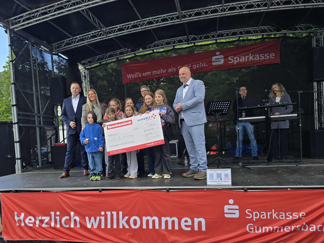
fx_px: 215
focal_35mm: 23
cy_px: 122
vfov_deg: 58.9
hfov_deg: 73.9
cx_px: 162
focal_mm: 6.3
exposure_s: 1/288
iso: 12
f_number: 1.7
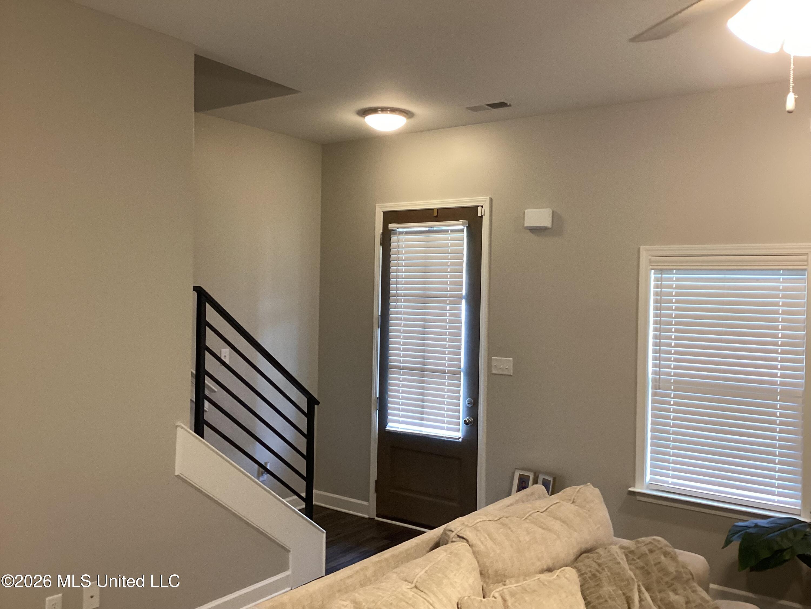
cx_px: 406
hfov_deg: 58.4
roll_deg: -1.7
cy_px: 304
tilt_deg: -1.0
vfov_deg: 45.4
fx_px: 726
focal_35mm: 31
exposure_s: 1/60
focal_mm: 3.3
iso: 200
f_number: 2.4
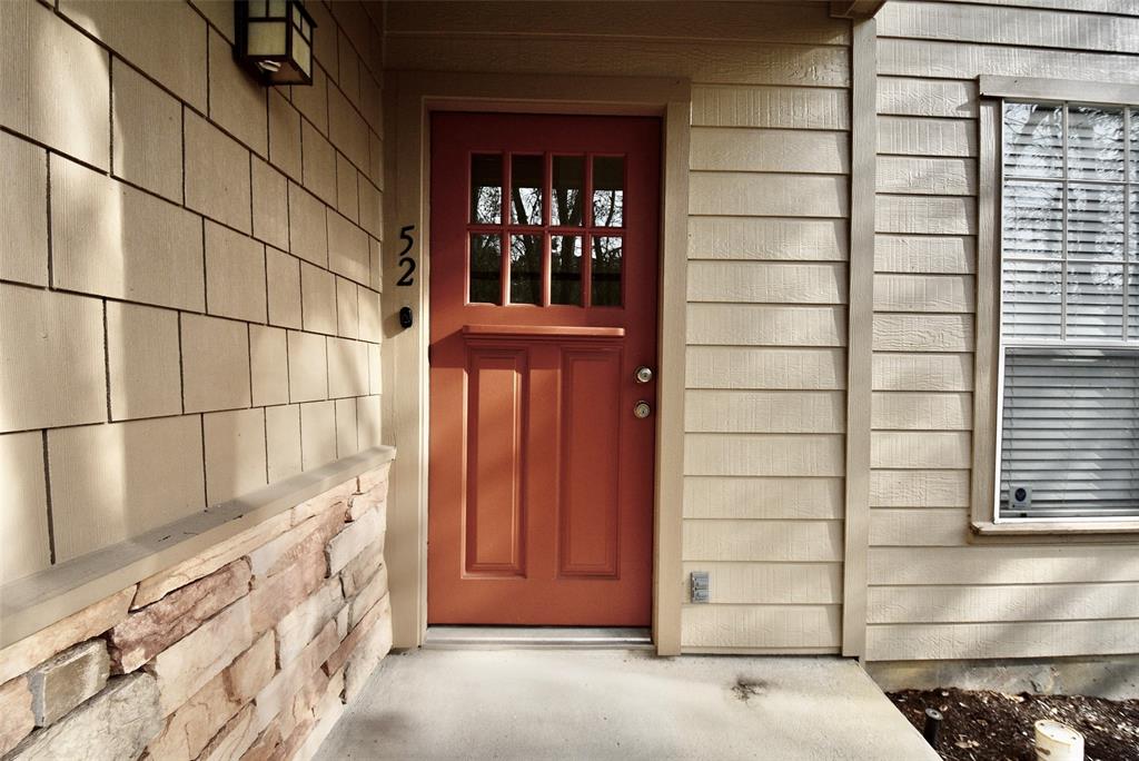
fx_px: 475
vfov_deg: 77.4
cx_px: 570
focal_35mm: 15
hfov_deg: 100.4
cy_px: 380
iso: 400
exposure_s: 1/500
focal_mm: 10
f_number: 8
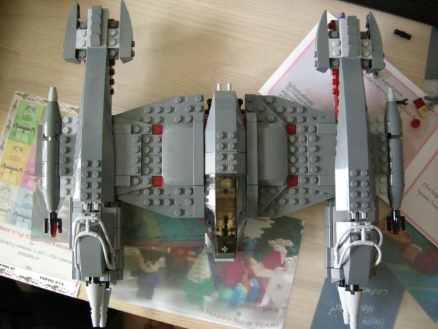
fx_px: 456
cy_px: 164
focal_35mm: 36
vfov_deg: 39.7
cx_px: 219
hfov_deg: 51.4
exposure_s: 1/60.4
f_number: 2.7
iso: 389
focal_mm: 7.5
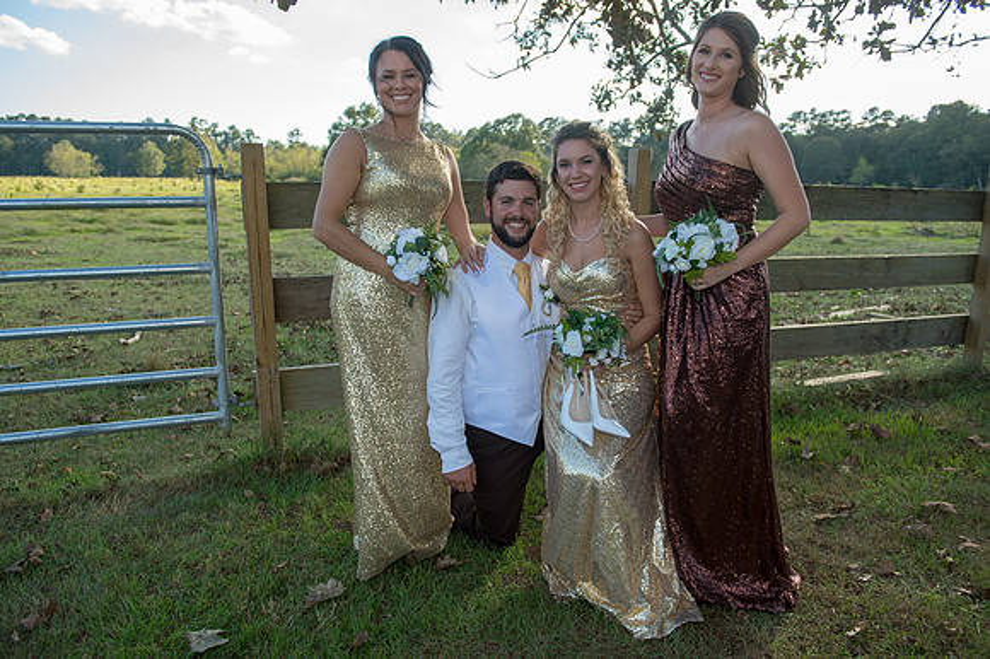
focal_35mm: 27
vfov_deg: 47.9
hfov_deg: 67.4
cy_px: 330
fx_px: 742
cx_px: 495
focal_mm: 27
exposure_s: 1/320
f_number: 4.5
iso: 200
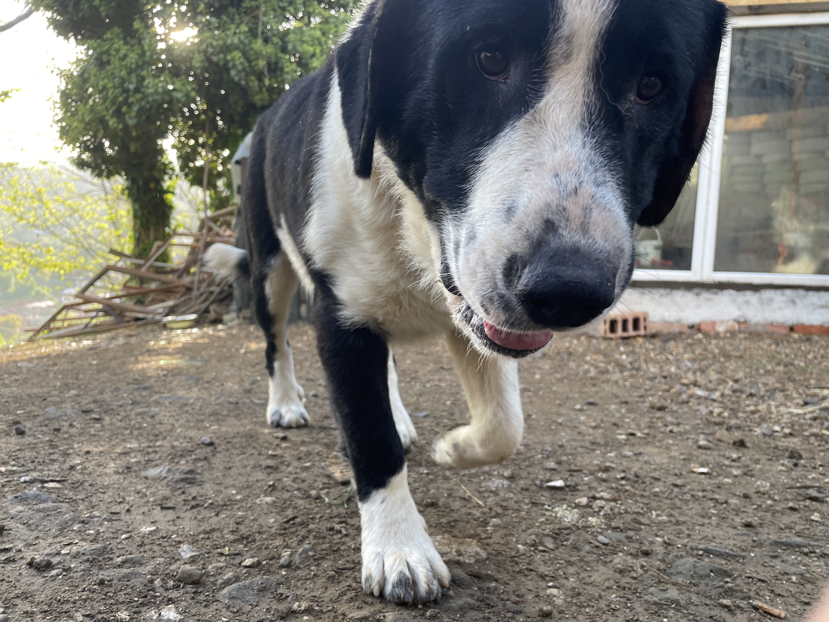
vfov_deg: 53.1
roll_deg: -2.0
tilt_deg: -8.3
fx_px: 623
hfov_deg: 67.3
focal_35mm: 26
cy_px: 311
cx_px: 414
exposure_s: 1/147
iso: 32
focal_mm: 4.2
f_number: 1.6
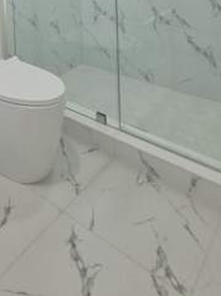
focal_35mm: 35
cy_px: -46
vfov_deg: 40.1
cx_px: -21
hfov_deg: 35.0
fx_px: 298
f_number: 1.9
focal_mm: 2.2
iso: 40
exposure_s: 1/120
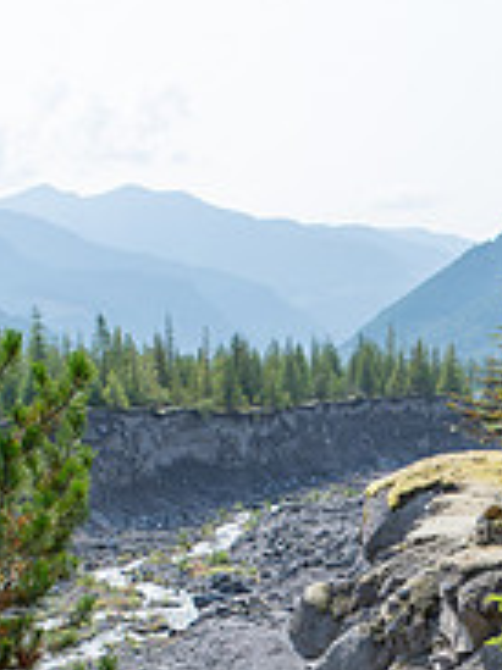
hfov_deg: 20.0
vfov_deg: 25.3
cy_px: 681
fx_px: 1413
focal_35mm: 73
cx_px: 355
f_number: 5
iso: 200
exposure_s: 1/1250
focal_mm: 16
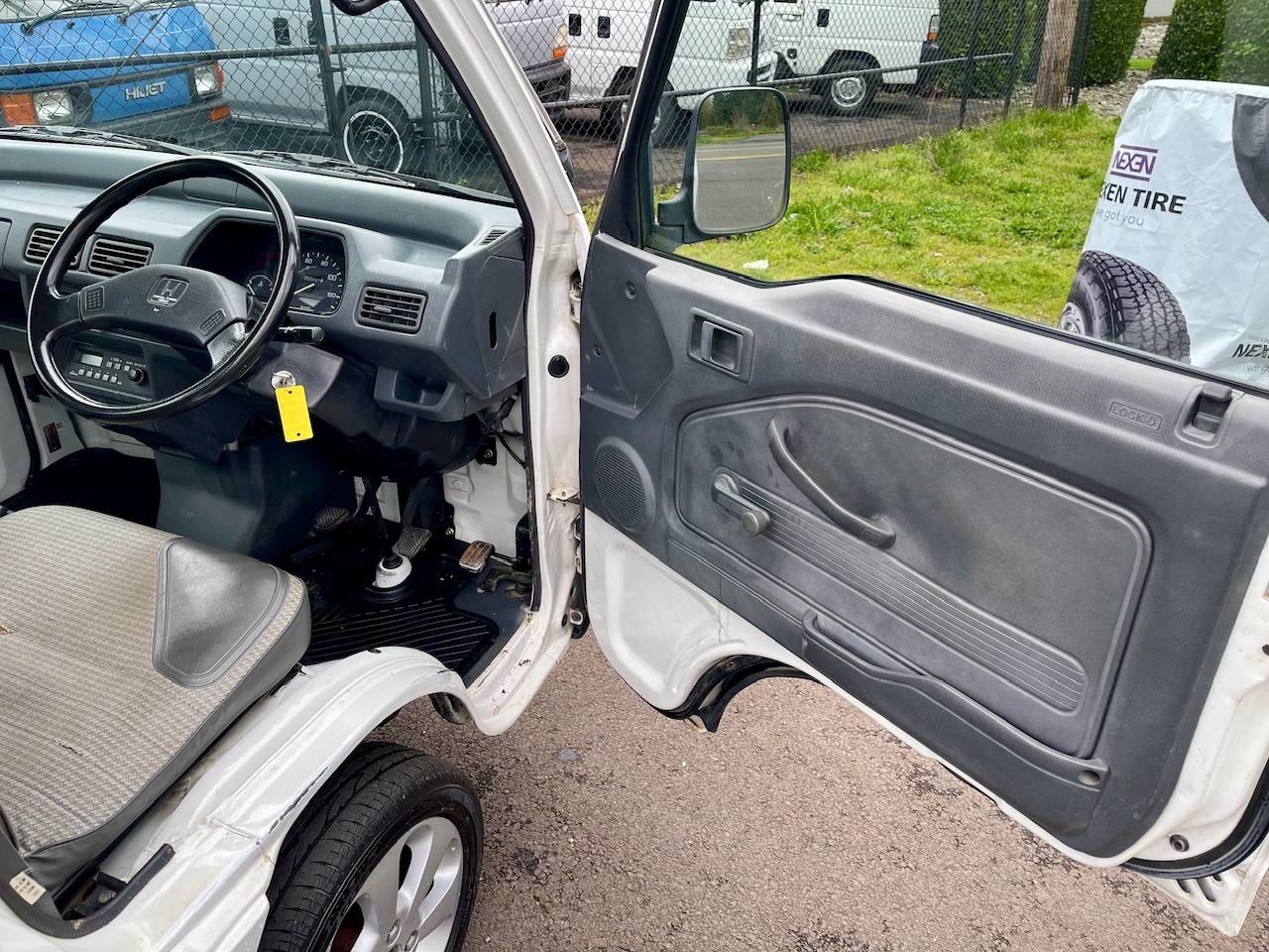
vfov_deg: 54.9
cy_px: 476
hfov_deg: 69.4
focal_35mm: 25
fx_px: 916
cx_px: 634
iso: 32
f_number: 1.6
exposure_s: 1/248
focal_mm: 5.1
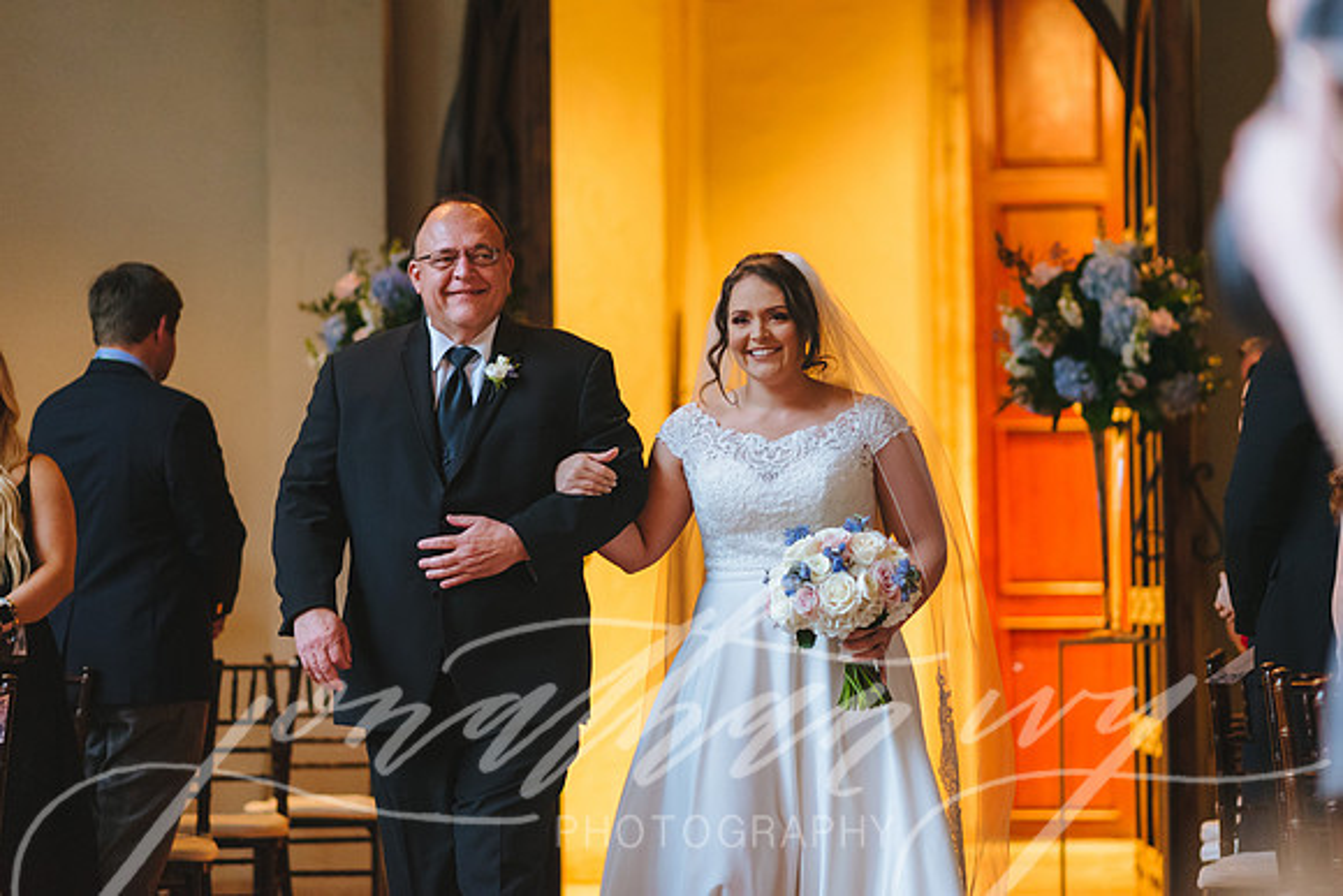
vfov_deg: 14.0
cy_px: 382
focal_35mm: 97
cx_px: 751
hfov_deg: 20.9
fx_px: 3638
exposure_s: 1/200
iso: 2500
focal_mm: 85
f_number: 2
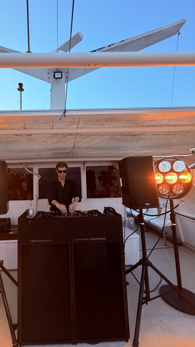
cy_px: 168
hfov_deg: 64.8
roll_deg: +1.2
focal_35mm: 16
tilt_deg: +6.5
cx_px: 60
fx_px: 147
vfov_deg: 99.3
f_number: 2.2
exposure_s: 1/120
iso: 200
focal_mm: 2.22
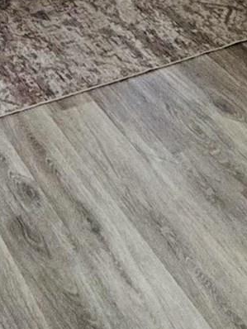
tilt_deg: -0.1
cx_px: 11
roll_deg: +0.7
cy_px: -387
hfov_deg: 17.9
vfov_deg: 16.2
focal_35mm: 81
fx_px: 770
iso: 200
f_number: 2.2
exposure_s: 1/120
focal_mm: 2.22
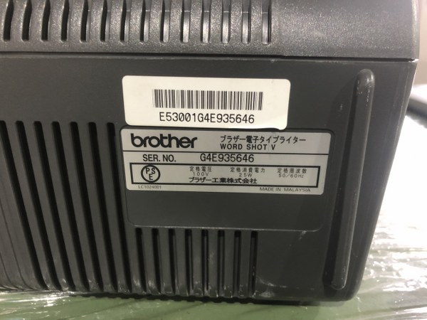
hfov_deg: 63.4
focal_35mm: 28
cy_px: 160
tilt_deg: -18.8
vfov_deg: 49.7
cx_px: 214
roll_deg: +0.6
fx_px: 345
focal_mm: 3.99
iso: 100
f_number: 1.8
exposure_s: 1/9
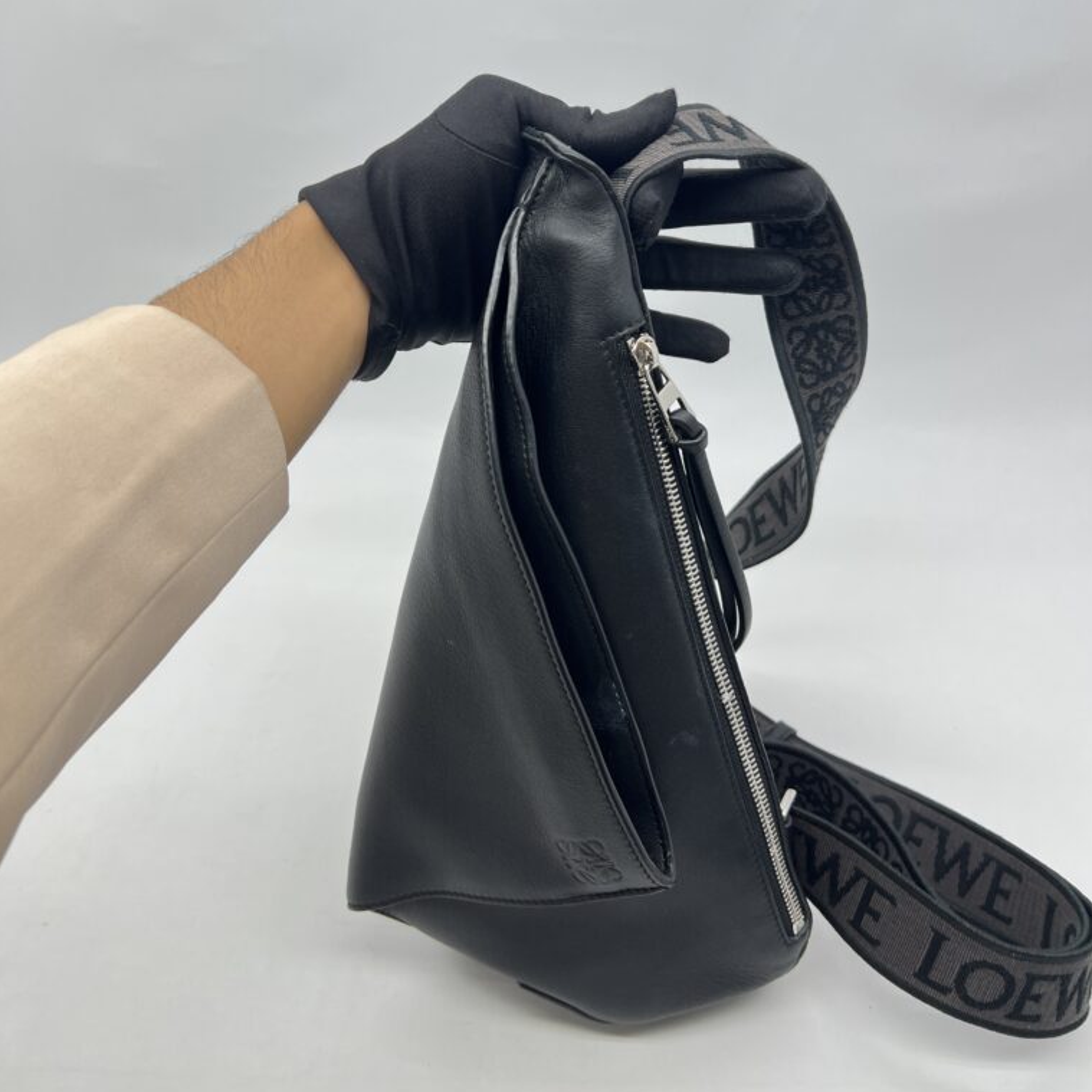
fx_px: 1106
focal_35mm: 31
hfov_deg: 52.5
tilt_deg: -27.9
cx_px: 547
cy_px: 387
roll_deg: -1.7
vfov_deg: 51.8
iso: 40
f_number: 1.5
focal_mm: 5.7
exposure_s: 1/100
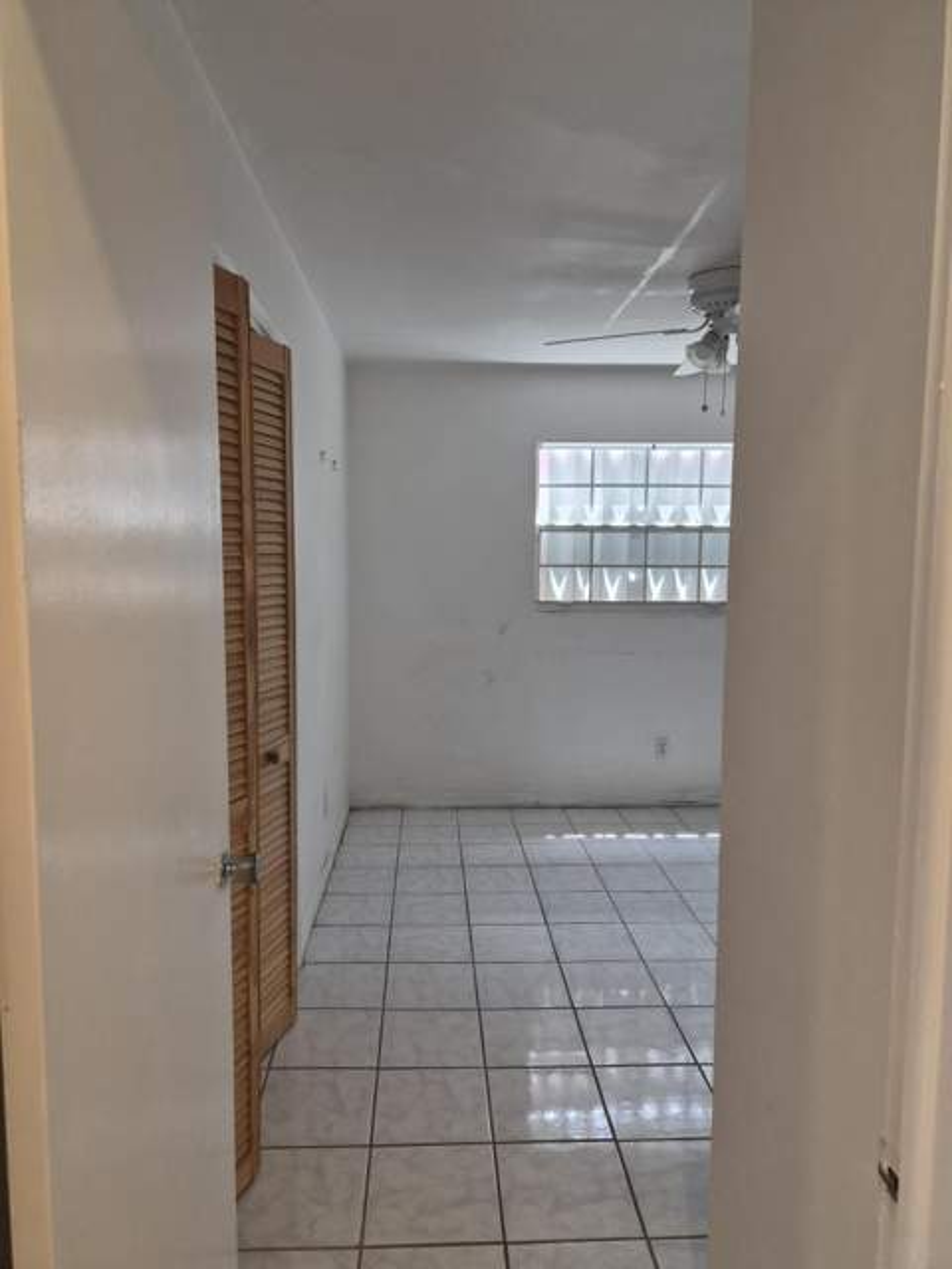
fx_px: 843
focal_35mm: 23
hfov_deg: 58.9
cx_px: 476
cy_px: 634
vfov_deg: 73.9
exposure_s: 1/120
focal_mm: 5.4
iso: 160
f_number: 1.8
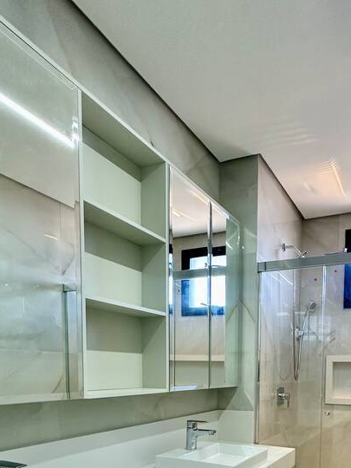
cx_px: 250
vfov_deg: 56.7
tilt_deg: -3.3
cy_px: 400
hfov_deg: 48.4
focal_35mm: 28
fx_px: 379
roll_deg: -1.2
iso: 160
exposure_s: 1/120
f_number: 2.2
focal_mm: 2.22
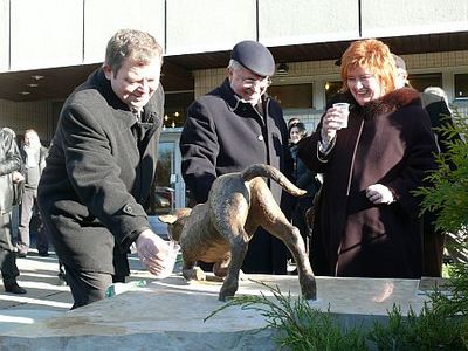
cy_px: 176
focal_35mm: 44
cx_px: 234
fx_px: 595
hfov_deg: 42.9
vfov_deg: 32.9
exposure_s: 1/160
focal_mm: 8.5
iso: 100
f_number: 4
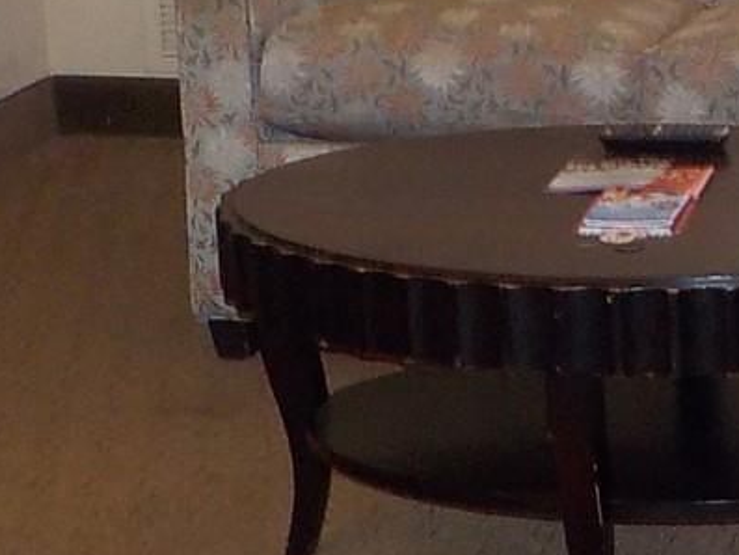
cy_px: -9
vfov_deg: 12.1
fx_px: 2584
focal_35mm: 121
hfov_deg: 16.0
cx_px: 735
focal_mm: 4.1
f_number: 3.3
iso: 250
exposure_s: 1/30
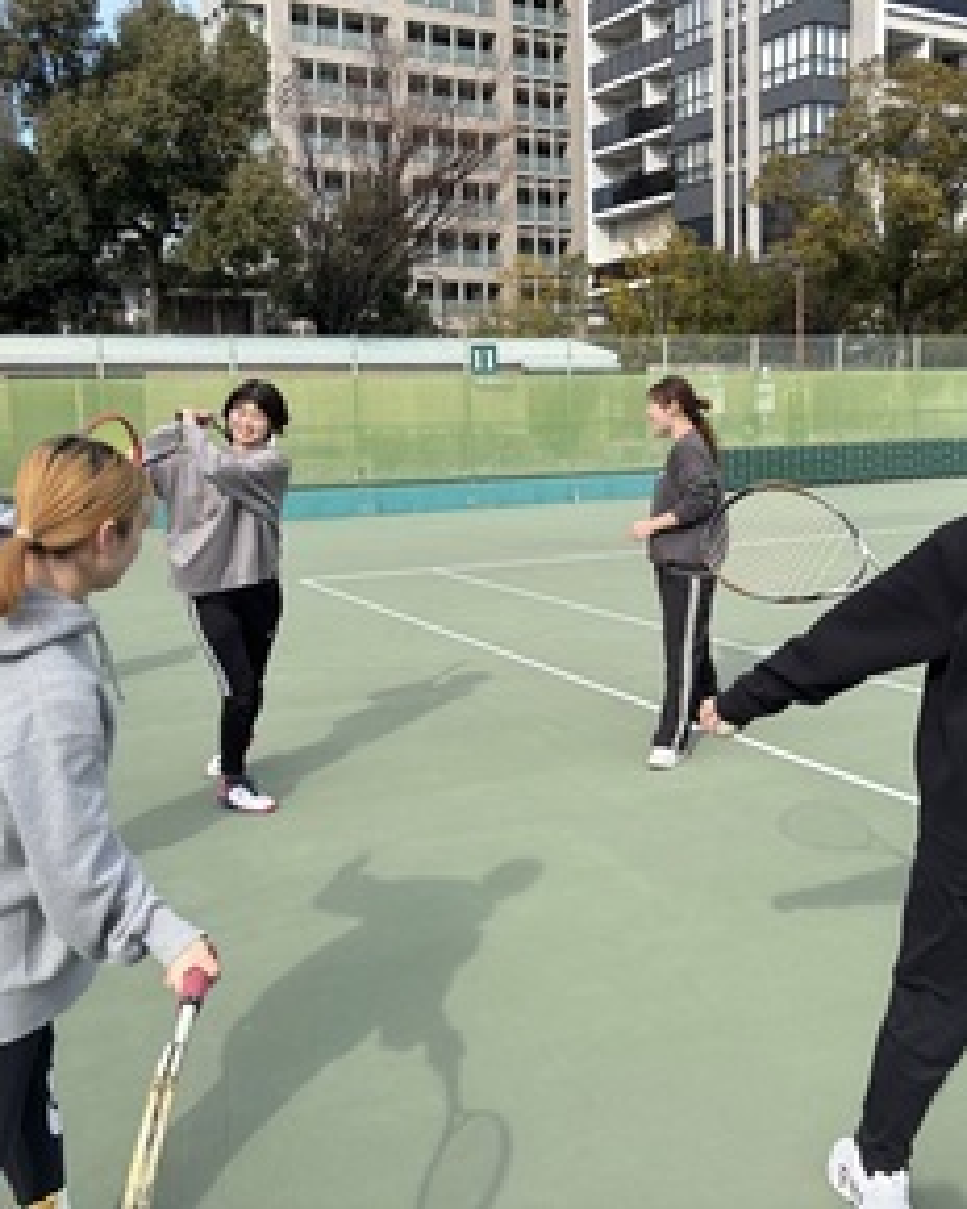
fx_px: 1252
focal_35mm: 35
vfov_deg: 51.5
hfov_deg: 42.2
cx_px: 500
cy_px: 588
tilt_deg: -8.5
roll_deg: +0.9
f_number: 1.6
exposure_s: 1/1499
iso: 50
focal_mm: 5.96
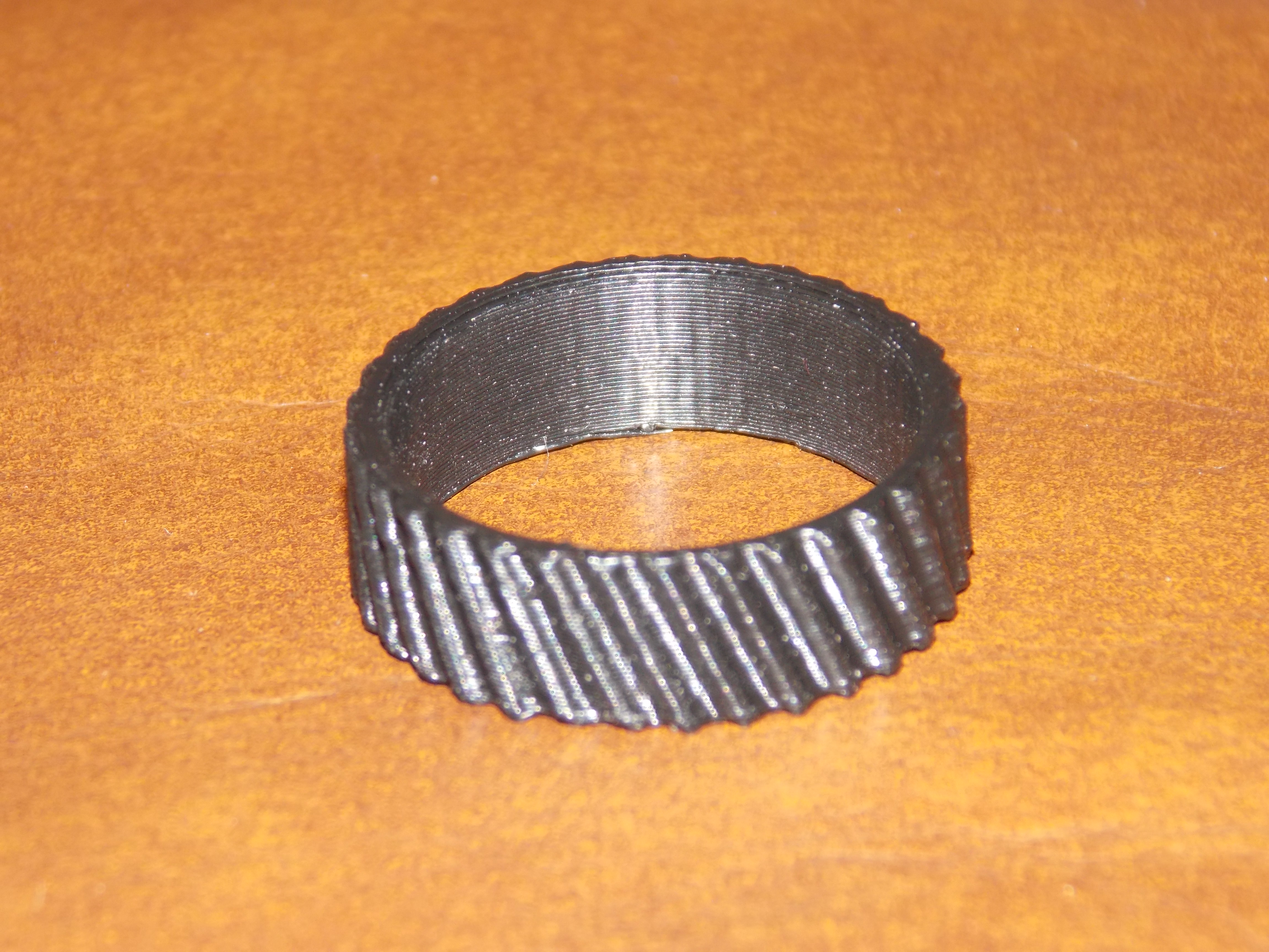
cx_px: 634
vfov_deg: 6.8
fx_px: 7955
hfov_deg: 9.1
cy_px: 476
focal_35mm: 217
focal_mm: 38.6
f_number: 5.5
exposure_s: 1/30
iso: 200
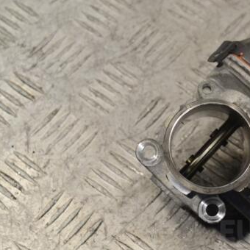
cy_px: 133
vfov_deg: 14.9
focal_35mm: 117
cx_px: 207
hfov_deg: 14.8
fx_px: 956
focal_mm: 52
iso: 3200
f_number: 9
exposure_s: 1/320
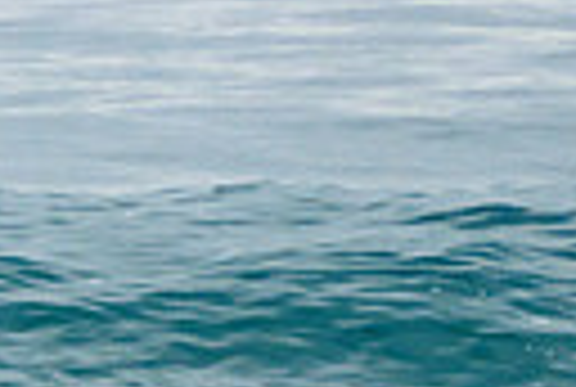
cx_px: -744
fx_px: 39789
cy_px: 371
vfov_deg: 0.6
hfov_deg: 0.8
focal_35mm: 2481
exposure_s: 1/1250
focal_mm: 400
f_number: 5.6
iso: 500
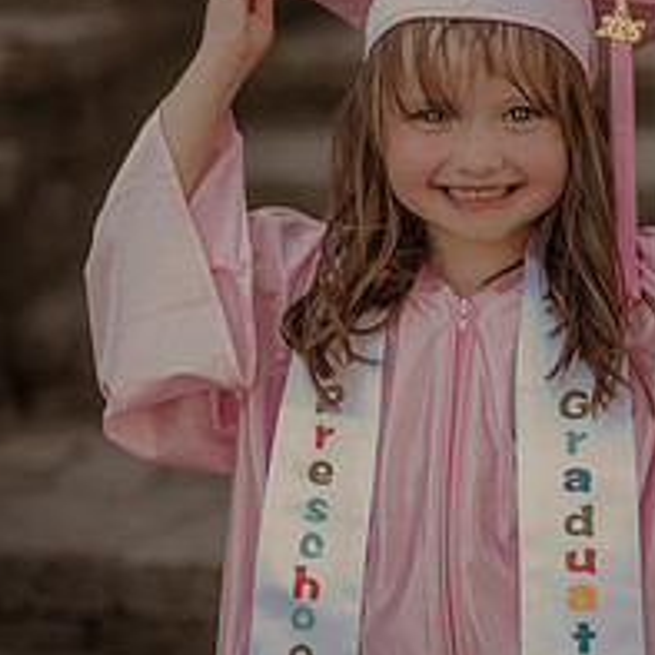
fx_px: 2676
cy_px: 246
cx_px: 376
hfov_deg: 14.0
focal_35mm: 125
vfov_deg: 13.9
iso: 80
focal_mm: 50
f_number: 2
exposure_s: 1/250
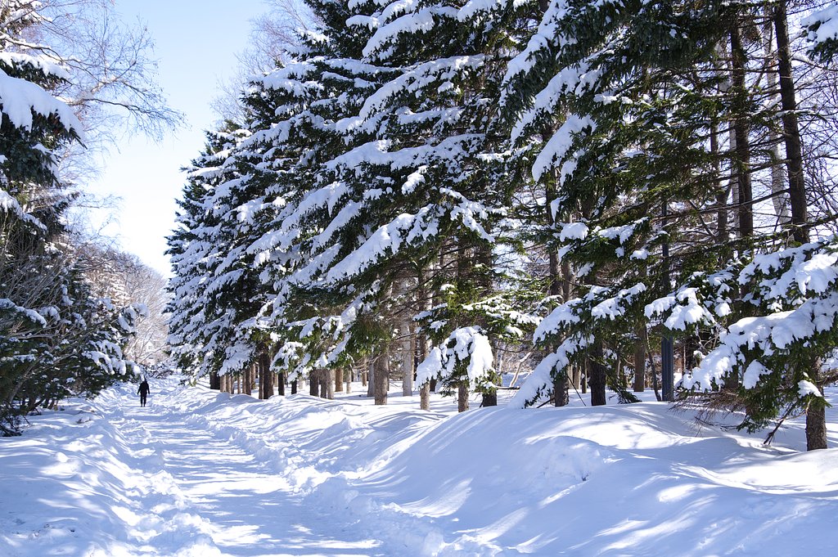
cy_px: 278
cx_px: 419
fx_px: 837
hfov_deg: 53.2
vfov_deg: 36.8
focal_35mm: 36
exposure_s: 1/125
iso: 100
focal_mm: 24
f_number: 8
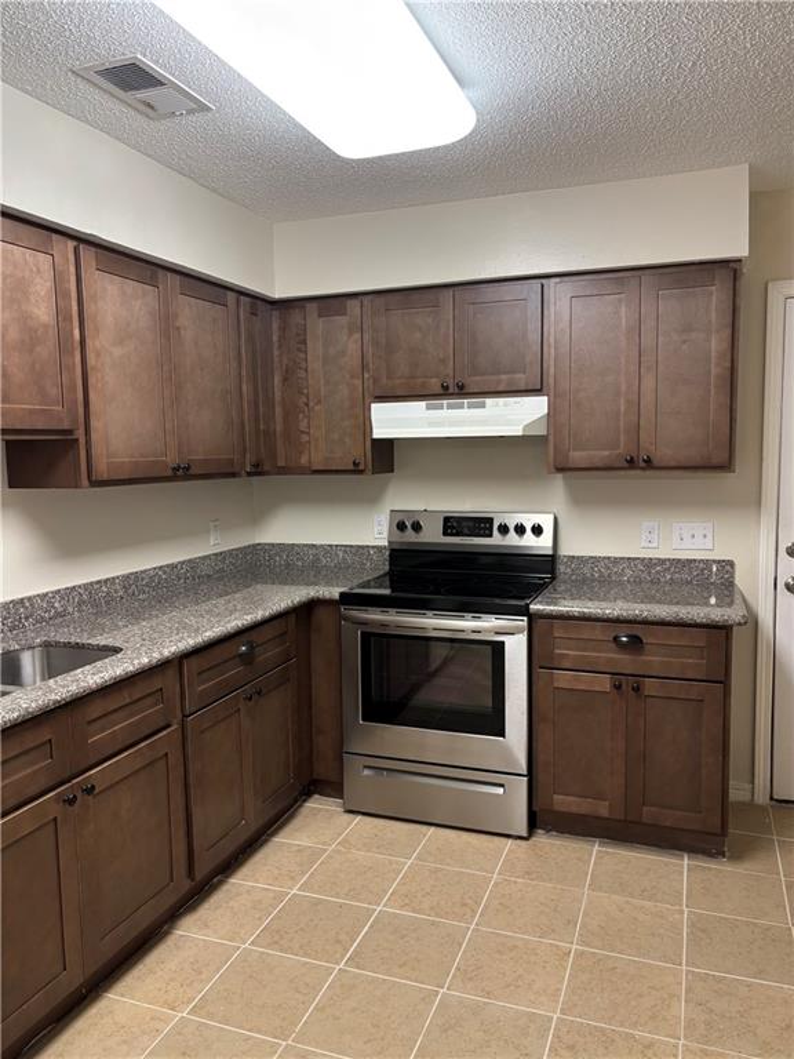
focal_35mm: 26
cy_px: 530
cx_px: 397
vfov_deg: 67.3
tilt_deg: -5.8
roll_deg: +0.4
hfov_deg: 53.1
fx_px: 795
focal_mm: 5.96
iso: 200
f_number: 1.6
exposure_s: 1/60
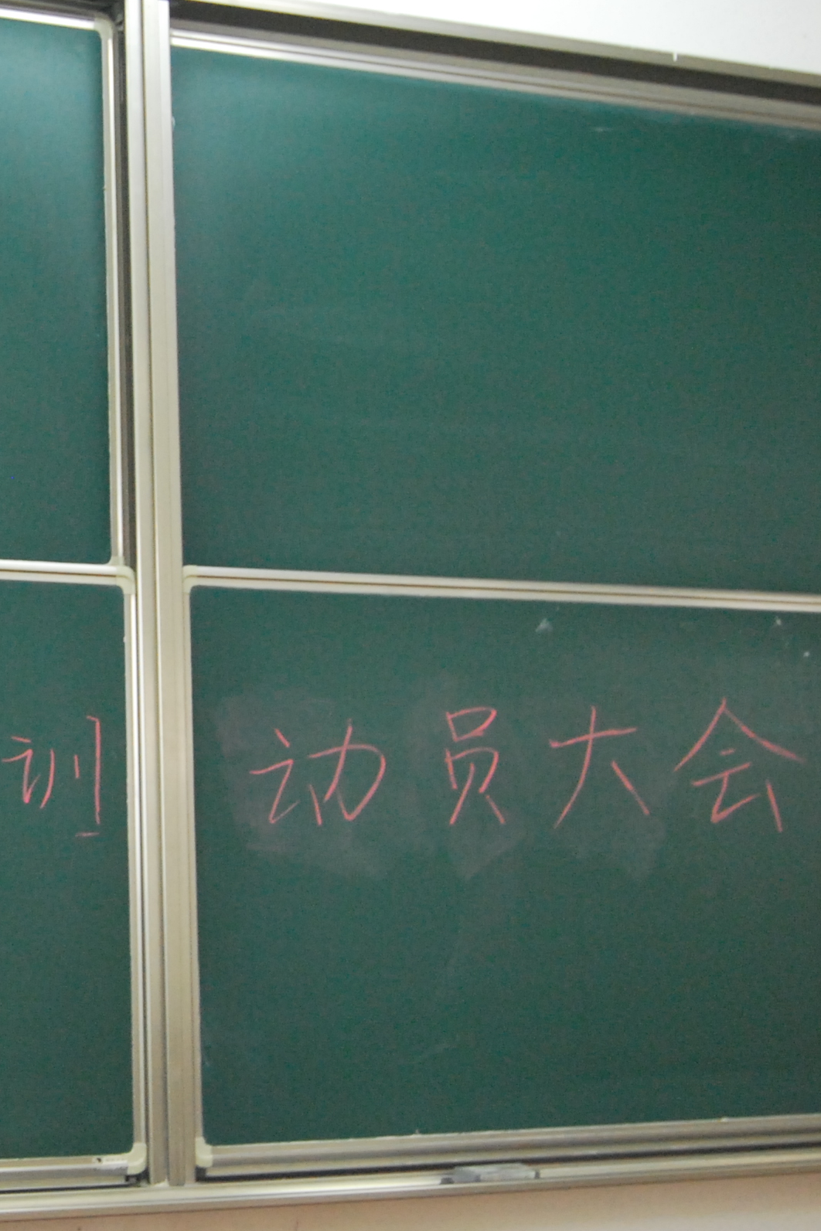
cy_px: 552
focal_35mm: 82
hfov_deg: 16.0
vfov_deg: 24.8
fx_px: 2805
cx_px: -143
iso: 1100
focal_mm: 30
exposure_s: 1/30
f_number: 4.2
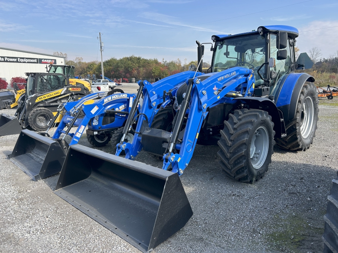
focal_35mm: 26
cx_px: 169
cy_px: 126
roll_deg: +0.8
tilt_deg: -9.4
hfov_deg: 67.3
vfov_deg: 53.1
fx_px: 254
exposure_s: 1/1488
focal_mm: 5.7
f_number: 1.5
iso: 50
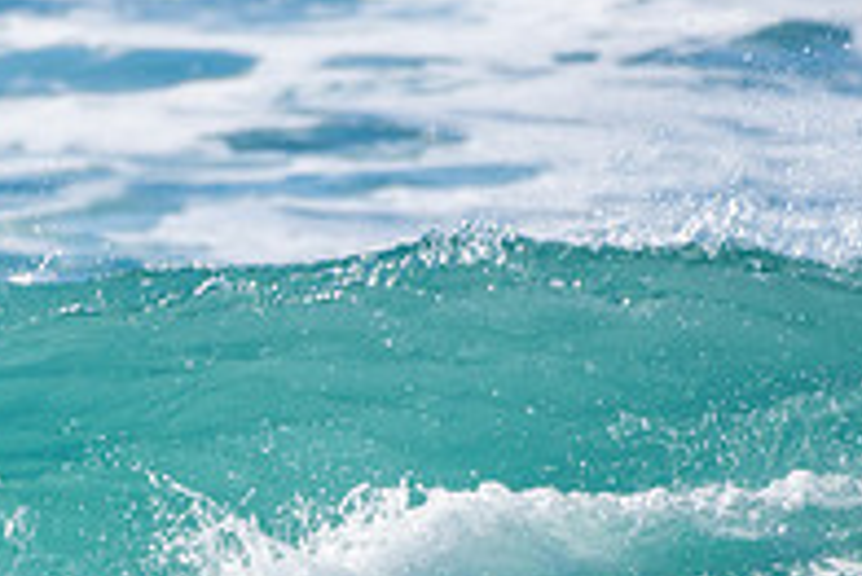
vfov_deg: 0.6
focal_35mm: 2217
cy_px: 684
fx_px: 53122
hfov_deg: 0.9
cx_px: -339
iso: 250
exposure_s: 1/1250
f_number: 5.6
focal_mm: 500
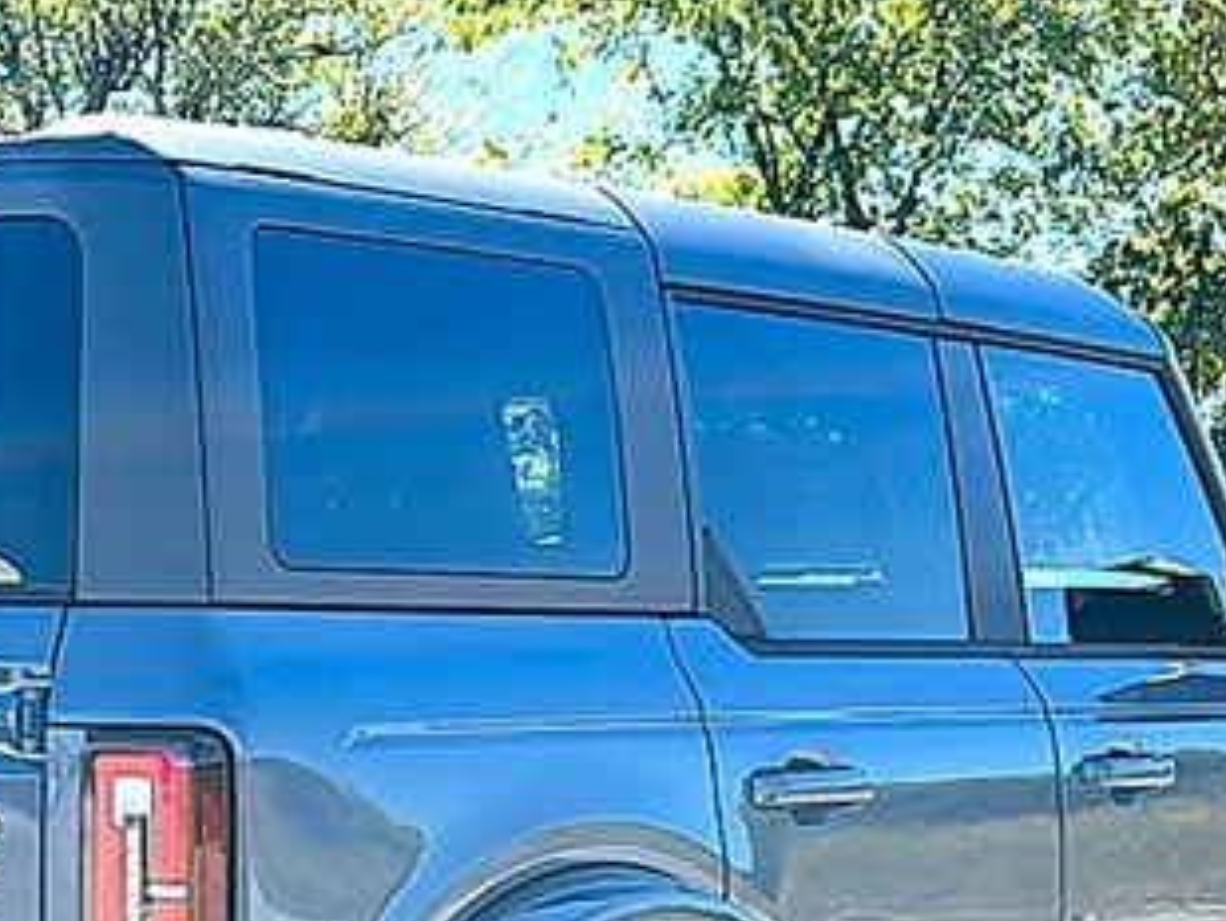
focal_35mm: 86
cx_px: 377
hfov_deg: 22.6
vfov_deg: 16.9
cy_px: 883
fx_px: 3047
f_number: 1.78
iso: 80
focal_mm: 6.86
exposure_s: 1/1996
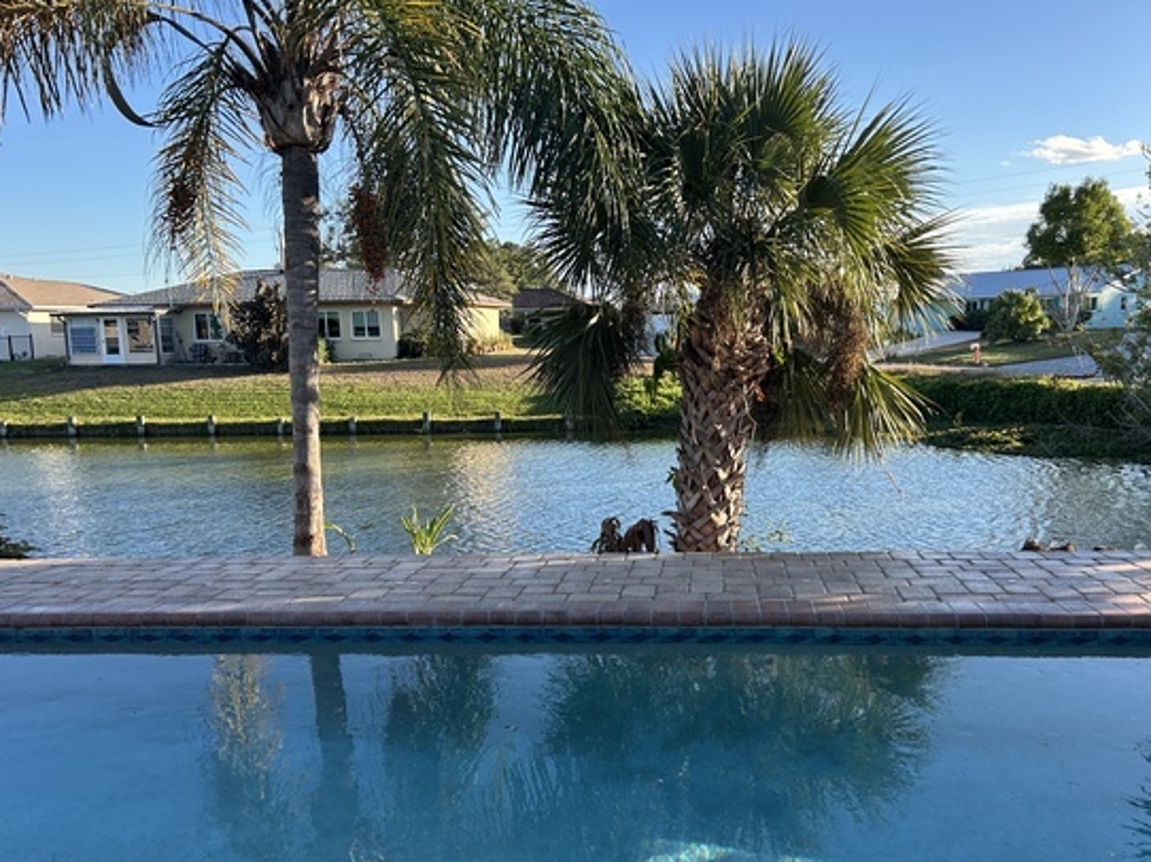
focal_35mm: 32
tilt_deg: -8.0
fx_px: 1064
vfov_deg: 44.1
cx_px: 668
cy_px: 482
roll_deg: +1.3
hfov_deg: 56.6
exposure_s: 1/917
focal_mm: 5.7
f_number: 1.5
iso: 50
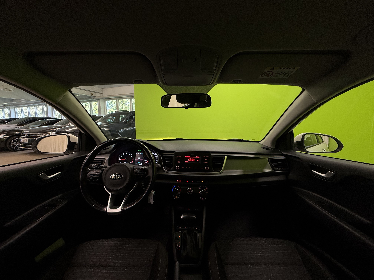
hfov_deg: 102.1
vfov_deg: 85.7
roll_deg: +0.6
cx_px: 187
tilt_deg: -6.2
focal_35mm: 14
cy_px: 140
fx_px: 151
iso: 160
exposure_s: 1/100
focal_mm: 2.22
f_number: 2.2
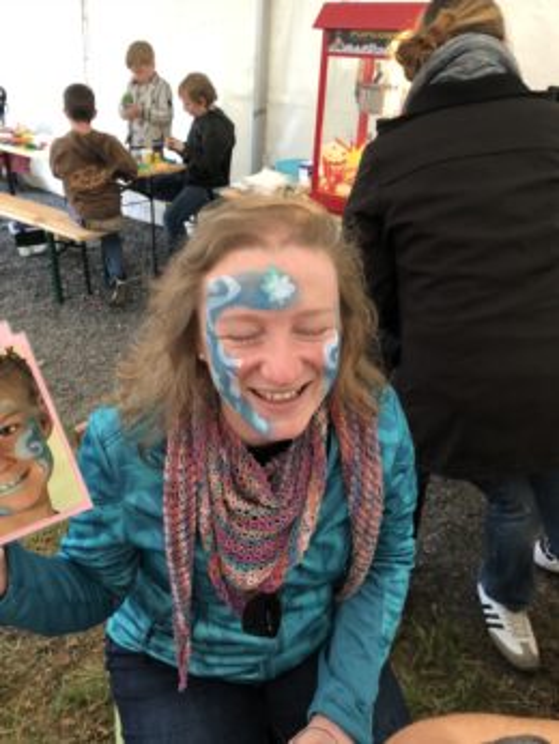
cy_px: 372
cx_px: 280
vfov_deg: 63.4
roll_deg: +0.1
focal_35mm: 28
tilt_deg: -29.2
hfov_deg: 49.8
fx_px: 602
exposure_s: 1/11
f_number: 1.8
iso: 100
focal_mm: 4
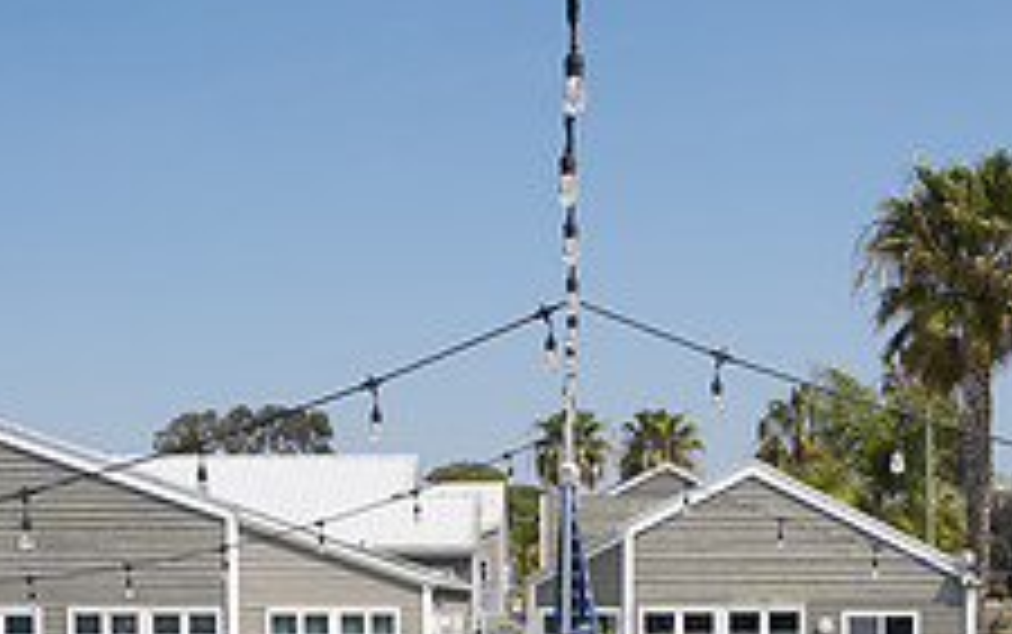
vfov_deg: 19.8
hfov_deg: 32.4
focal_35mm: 63
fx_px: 1739
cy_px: 681
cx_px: 571
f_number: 5.6
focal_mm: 24
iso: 31
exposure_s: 1/200
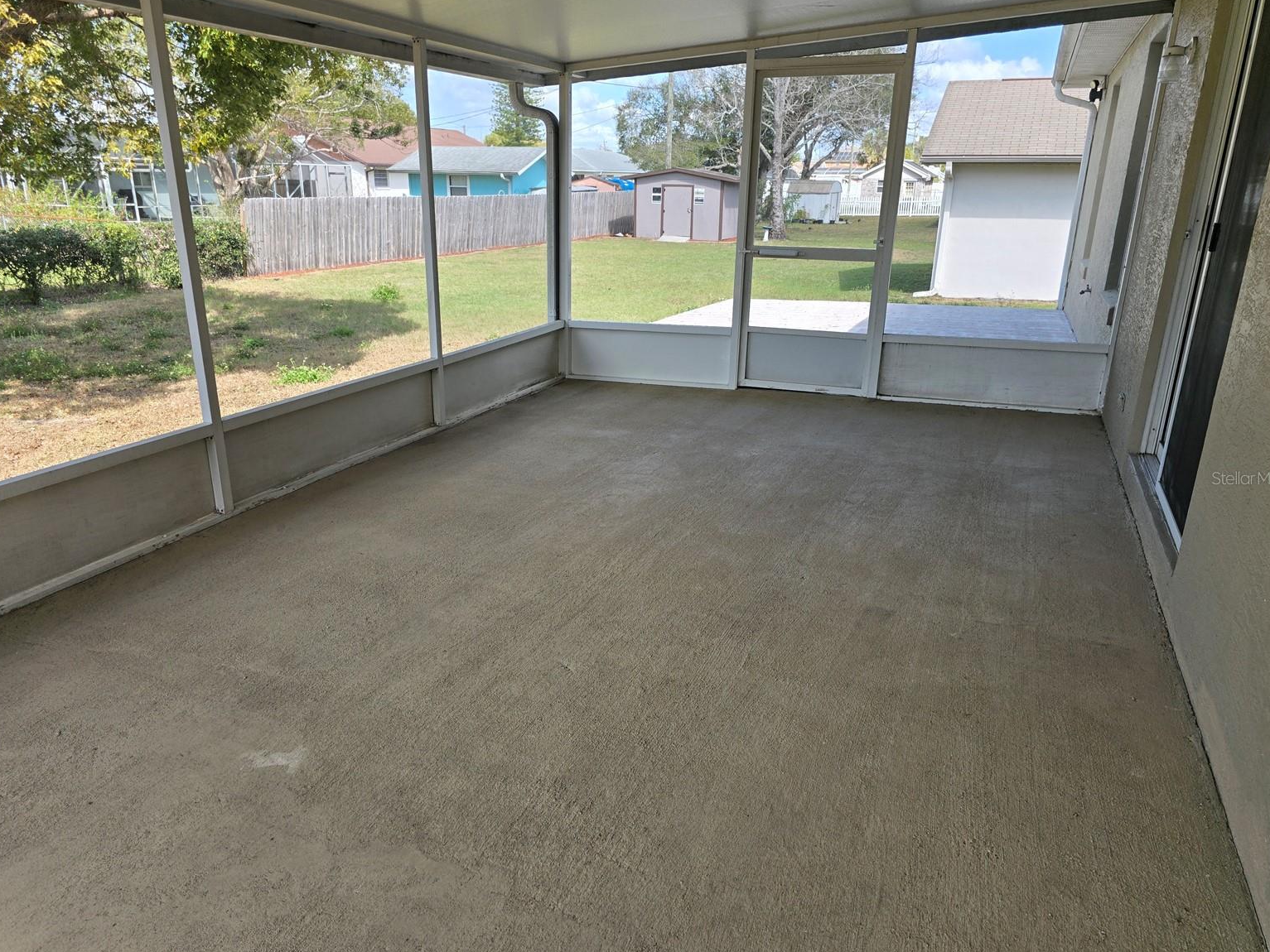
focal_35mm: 24
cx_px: 627
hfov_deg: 71.6
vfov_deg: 56.8
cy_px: 478
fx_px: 881
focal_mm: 6.3
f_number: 1.7
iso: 12
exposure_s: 1/180
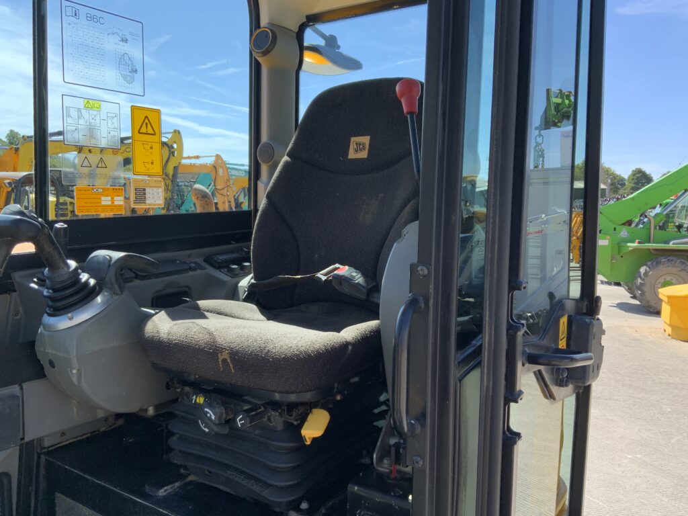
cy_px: 258
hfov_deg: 61.7
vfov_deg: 48.2
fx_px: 576
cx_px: 344
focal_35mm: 29
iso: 16
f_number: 1.8
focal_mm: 3
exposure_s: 1/545
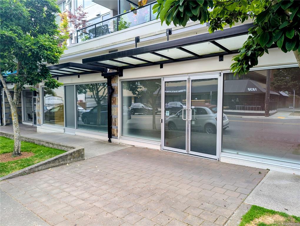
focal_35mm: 24
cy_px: 113
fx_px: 208
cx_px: 150
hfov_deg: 71.5
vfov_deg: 56.9
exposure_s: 1/527
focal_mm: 6.81
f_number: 1.85
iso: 43
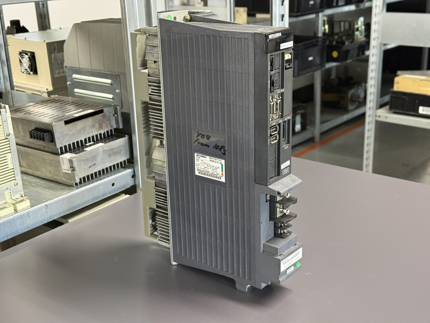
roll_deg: +0.7
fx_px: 596
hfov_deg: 39.7
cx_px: 215
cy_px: 162
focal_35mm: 48
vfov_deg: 30.3
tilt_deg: -17.6
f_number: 1.78
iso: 400
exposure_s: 1/33
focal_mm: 6.76
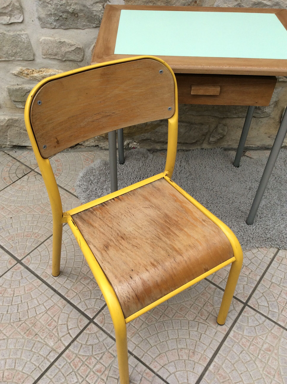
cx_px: 144
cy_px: 192
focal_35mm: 32
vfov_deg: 56.9
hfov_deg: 44.1
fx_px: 355
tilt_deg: -45.3
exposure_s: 1/371
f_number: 2.4
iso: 32
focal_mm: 3.3
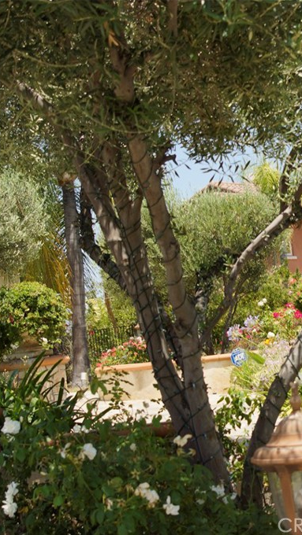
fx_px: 1177
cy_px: 268
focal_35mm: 83
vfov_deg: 25.7
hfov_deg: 14.3
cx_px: 316
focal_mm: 35
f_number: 5.6
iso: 100
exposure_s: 1/320
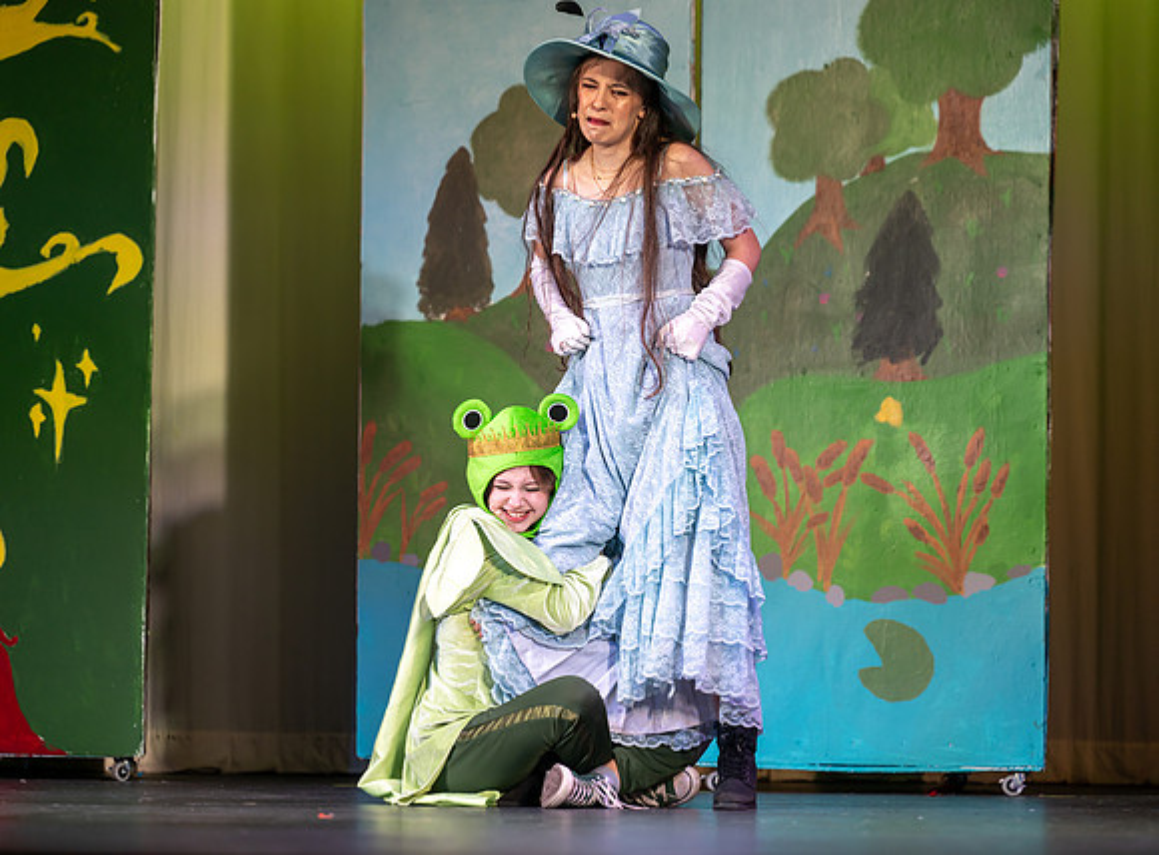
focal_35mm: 156
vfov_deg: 9.4
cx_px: 626
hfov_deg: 12.8
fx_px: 5179
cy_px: 429
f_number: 2.8
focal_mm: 140
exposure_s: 1/250
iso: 220
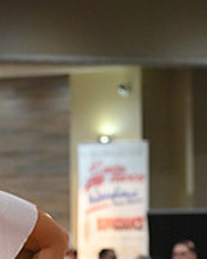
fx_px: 3468
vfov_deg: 4.3
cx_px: -71
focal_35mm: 452
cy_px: 402
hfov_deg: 3.4
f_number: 5.6
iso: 3200
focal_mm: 135
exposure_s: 1/400
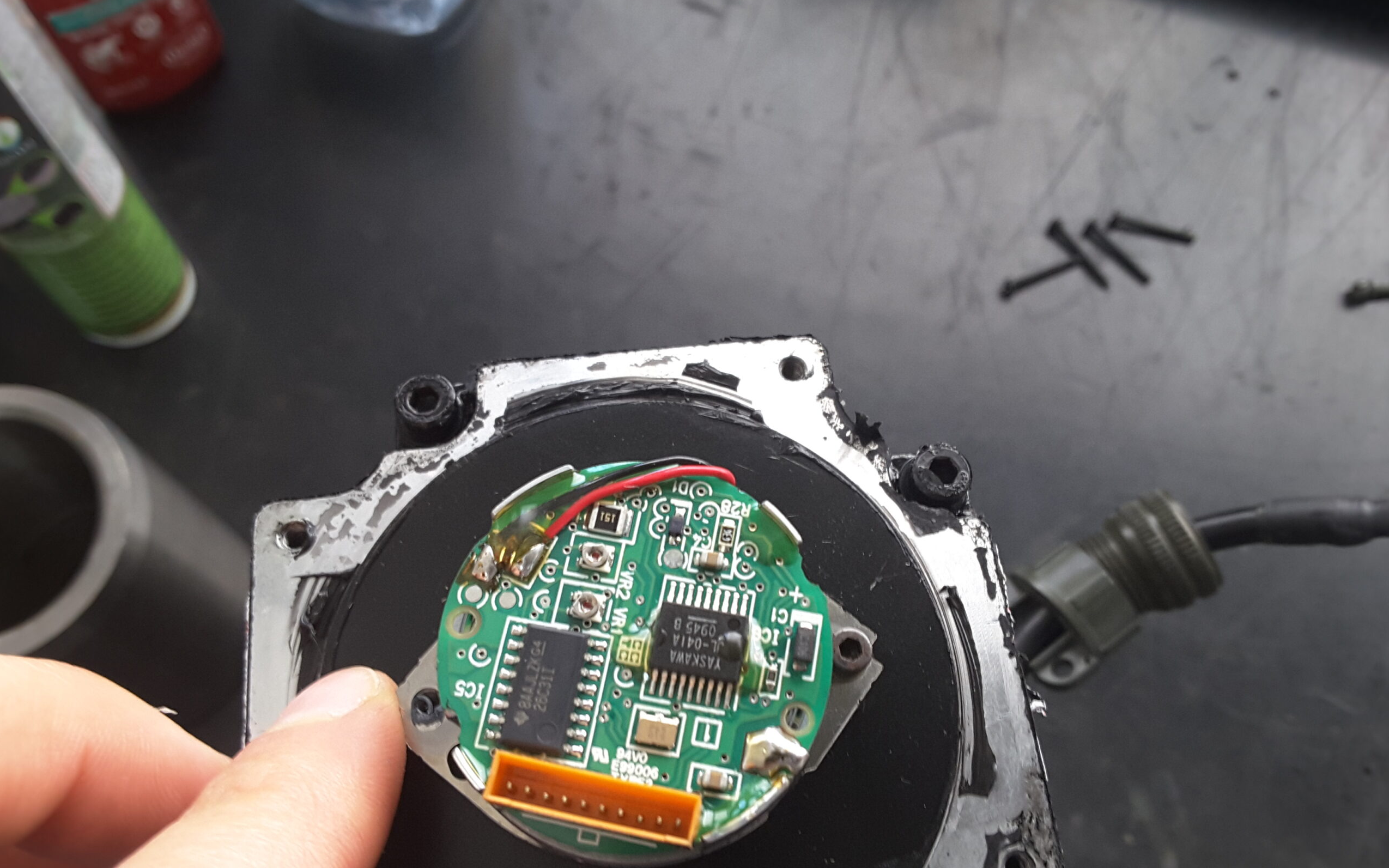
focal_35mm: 33
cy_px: 467
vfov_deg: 38.3
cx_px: 695
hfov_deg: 58.1
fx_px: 1249
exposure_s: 1/33
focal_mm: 2.9
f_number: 1.9
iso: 80
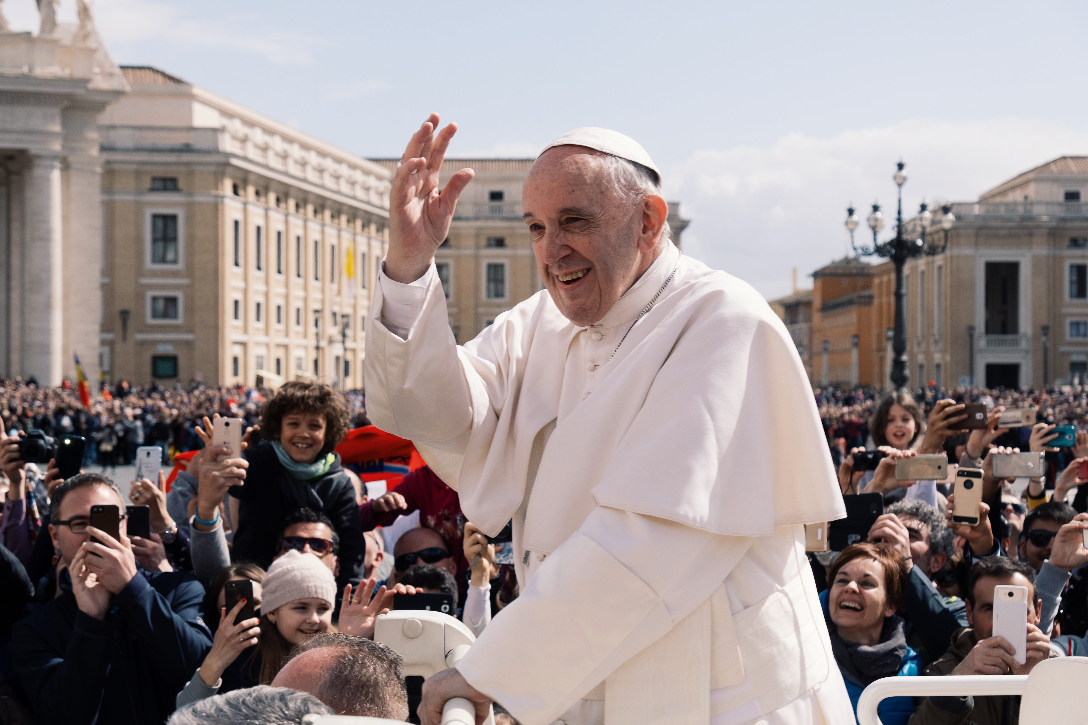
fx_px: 1874
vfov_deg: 21.9
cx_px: 544
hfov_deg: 32.4
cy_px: 362
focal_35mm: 62
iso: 200
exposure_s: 1/900
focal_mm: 41.3
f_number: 5.6
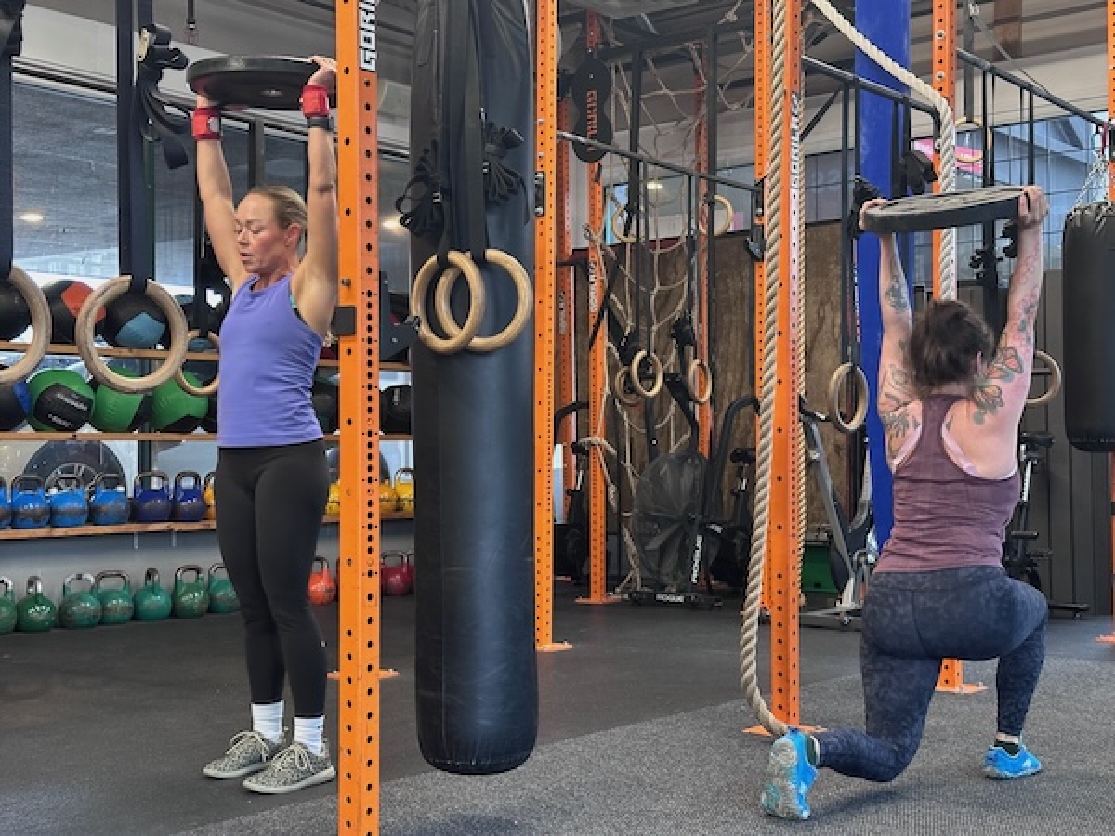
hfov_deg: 39.7
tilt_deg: +1.0
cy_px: 418
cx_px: 558
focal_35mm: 48
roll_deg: +0.1
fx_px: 1546
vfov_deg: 30.3
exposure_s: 1/60
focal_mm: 6.86
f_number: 1.78
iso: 250
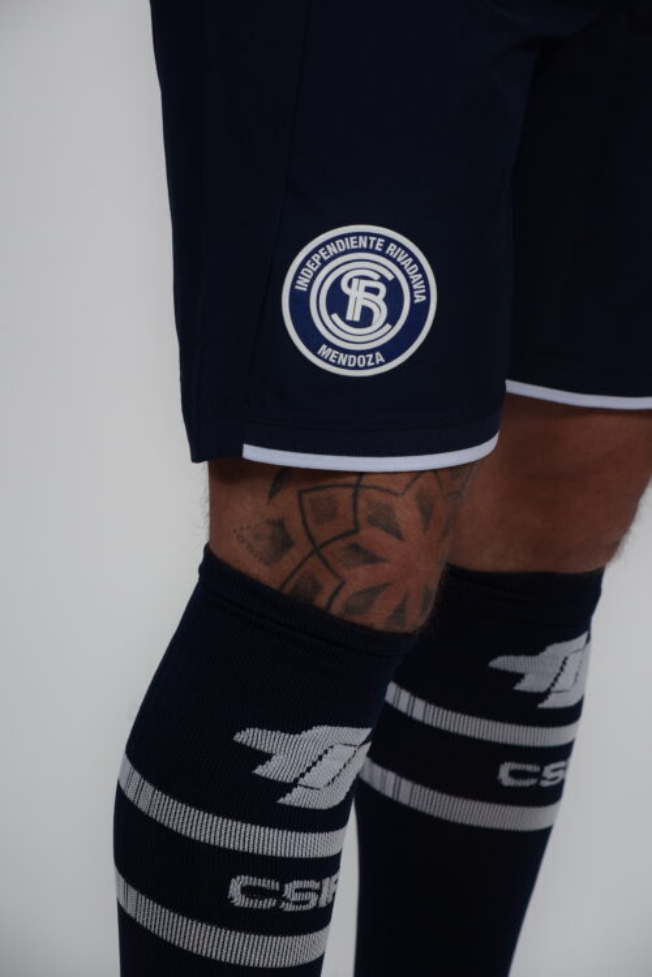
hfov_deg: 13.0
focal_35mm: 105
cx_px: 326
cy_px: 488
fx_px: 2852
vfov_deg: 19.5
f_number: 11
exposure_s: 1/100
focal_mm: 105
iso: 640
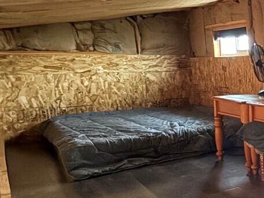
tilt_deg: -5.1
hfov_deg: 24.8
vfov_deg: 29.7
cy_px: 91
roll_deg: +0.3
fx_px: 374
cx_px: 434
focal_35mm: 49
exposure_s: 1/9
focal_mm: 2.22
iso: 800
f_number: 2.2
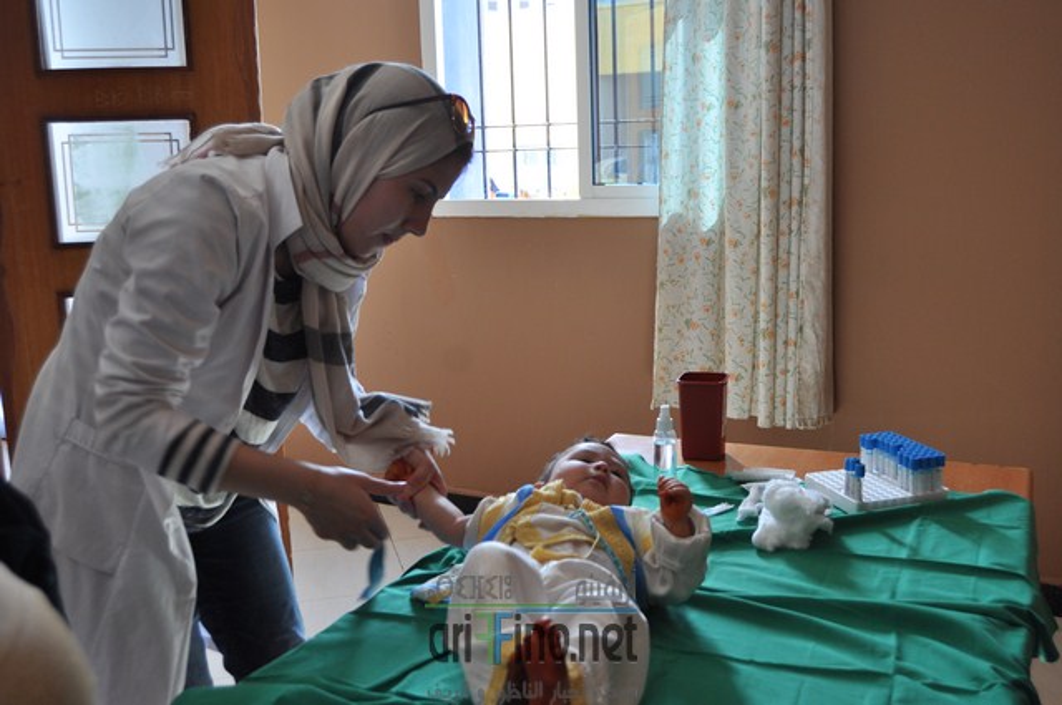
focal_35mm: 36
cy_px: 352
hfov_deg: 53.2
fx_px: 1061
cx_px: 531
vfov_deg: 36.8
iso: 400
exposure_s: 1/100
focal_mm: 24
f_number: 5
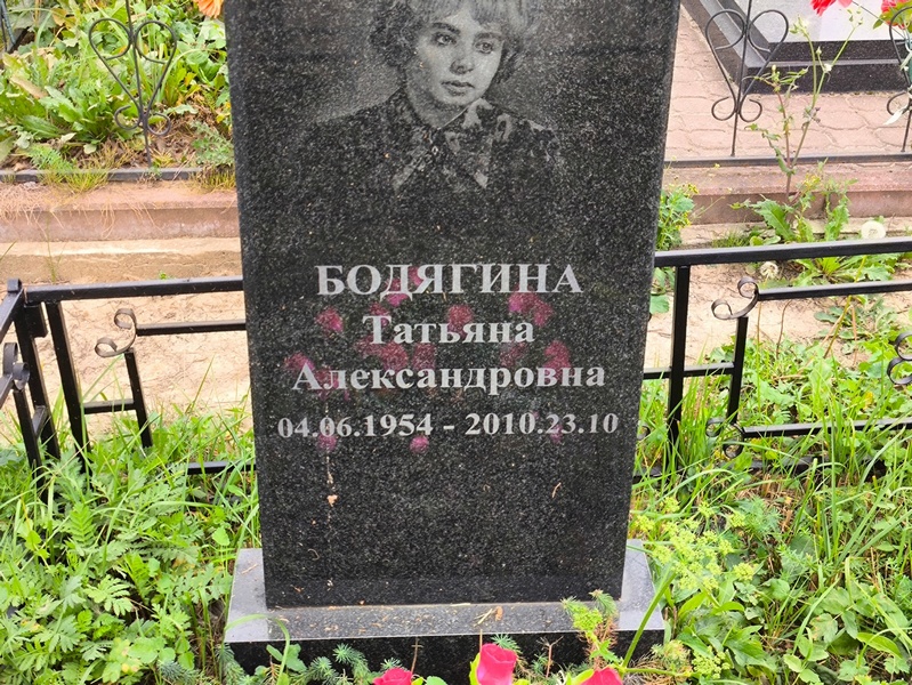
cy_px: 342
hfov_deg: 38.2
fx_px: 1318
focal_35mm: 50
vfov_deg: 29.1
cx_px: 456
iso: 50
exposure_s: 1/139
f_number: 1.7
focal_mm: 4.71
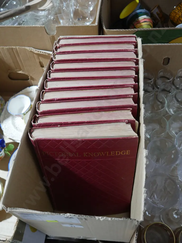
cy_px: 122
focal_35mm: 30
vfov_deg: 60.0
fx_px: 210
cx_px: 91
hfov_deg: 46.8
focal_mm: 15
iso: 1250
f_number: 3.6
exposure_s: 1/60
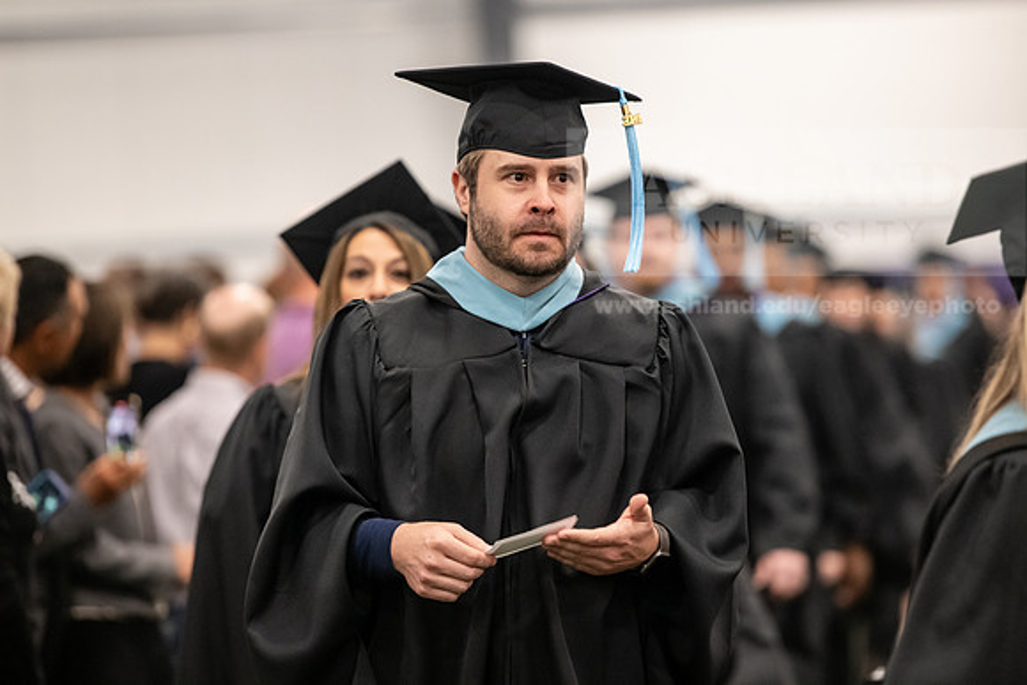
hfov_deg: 11.1
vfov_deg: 7.4
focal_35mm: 185
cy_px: 342
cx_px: 514
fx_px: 5279
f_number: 3.2
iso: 3200
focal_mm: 185
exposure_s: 1/200
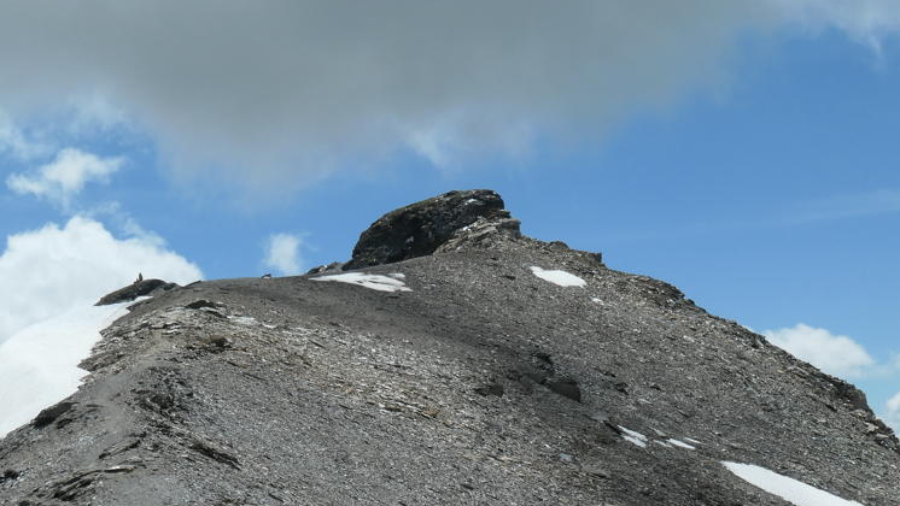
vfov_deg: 14.8
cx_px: 442
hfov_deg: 26.5
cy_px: 542
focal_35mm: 80
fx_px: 1910
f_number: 8
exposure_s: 1/1000
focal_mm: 14
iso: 200
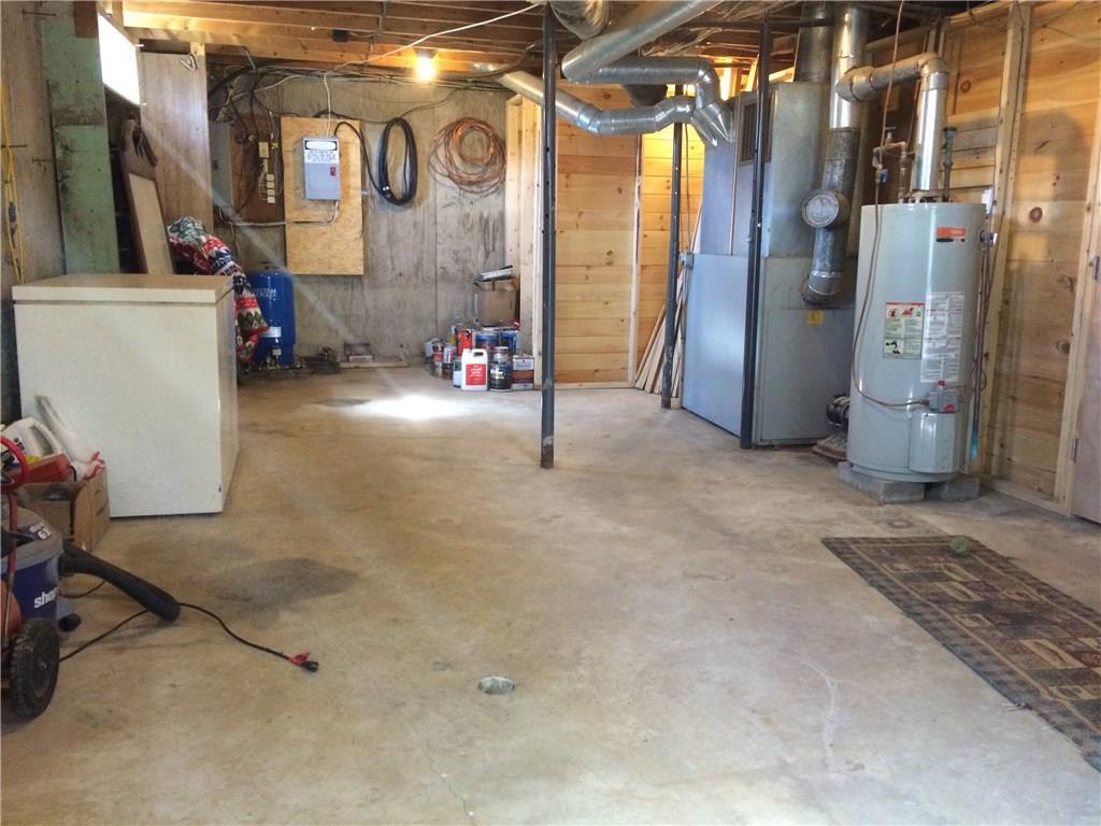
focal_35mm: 29
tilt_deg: -10.7
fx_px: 922
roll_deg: -0.9
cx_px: 550
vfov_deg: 48.2
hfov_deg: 61.7
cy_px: 413
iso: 250
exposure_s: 1/30
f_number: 2.2
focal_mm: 4.15
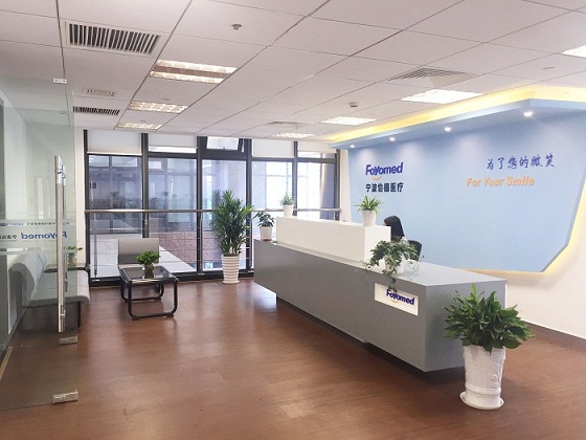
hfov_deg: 61.7
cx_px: 293
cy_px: 220
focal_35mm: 29
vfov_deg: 48.2
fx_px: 491
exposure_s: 1/33
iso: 64
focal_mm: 4.15
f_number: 2.2
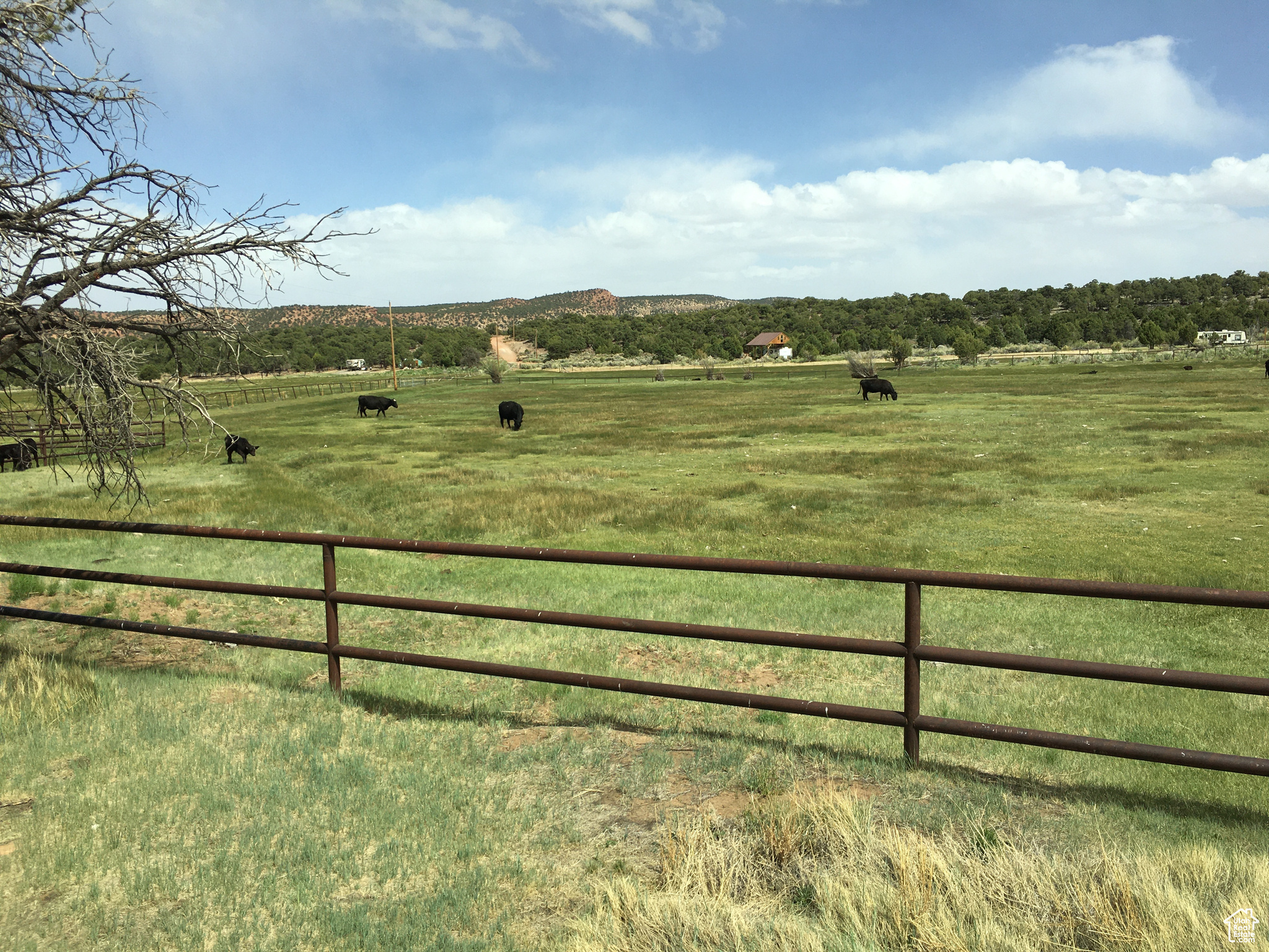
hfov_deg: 61.7
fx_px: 1063
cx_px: 634
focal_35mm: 29
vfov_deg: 48.2
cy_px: 476
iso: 25
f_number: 2.2
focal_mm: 4.15
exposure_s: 1/569
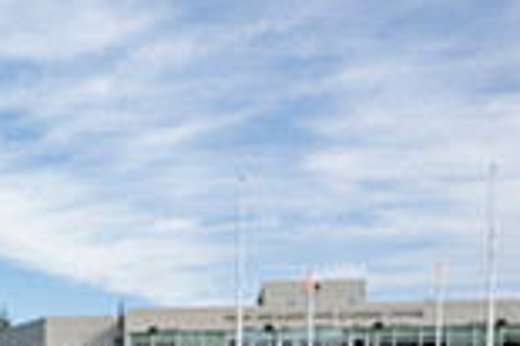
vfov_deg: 13.9
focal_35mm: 90
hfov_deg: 21.5
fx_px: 1299
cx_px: -54
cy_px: 563
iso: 80
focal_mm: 24
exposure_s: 1/250
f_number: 4.5
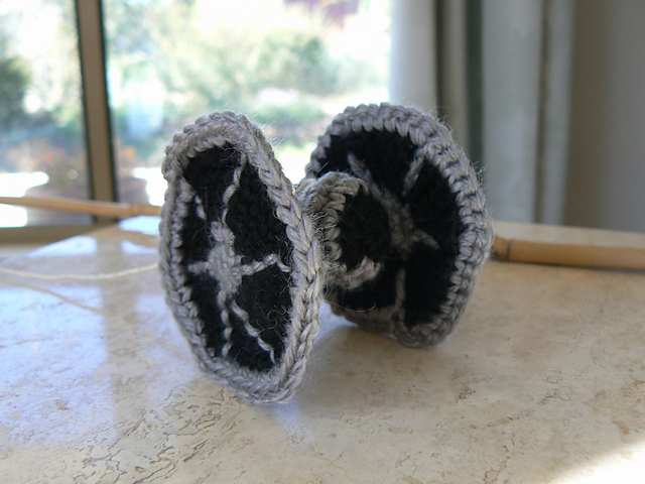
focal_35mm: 36
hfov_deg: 51.4
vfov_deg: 39.7
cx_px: 322
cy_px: 242
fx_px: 671
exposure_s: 1/50
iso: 80
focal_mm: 6
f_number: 3.2
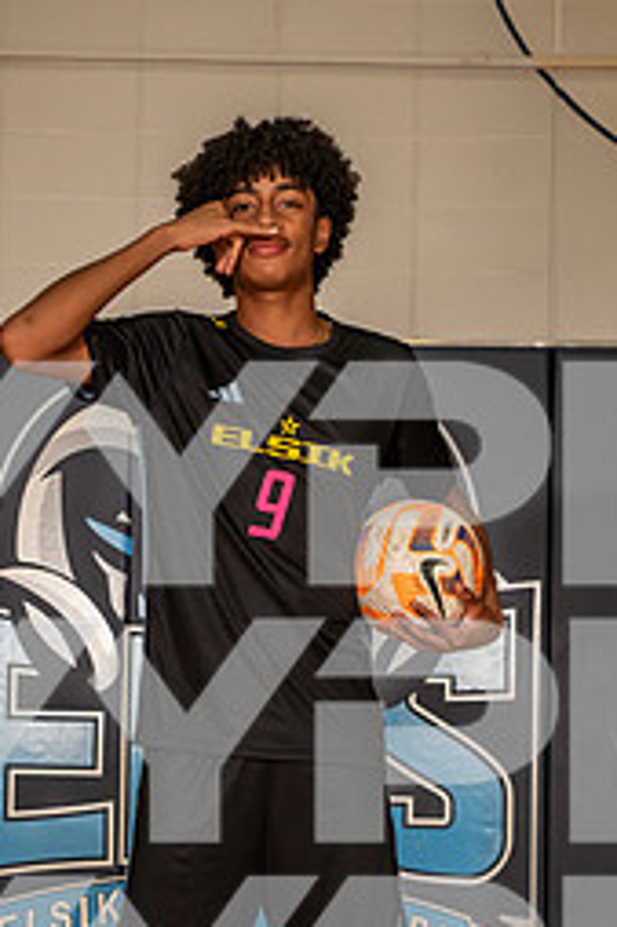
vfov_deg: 23.6
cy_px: 734
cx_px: 274
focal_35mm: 85
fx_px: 2188
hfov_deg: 16.0
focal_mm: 48
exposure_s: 1/400
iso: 800
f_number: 6.3
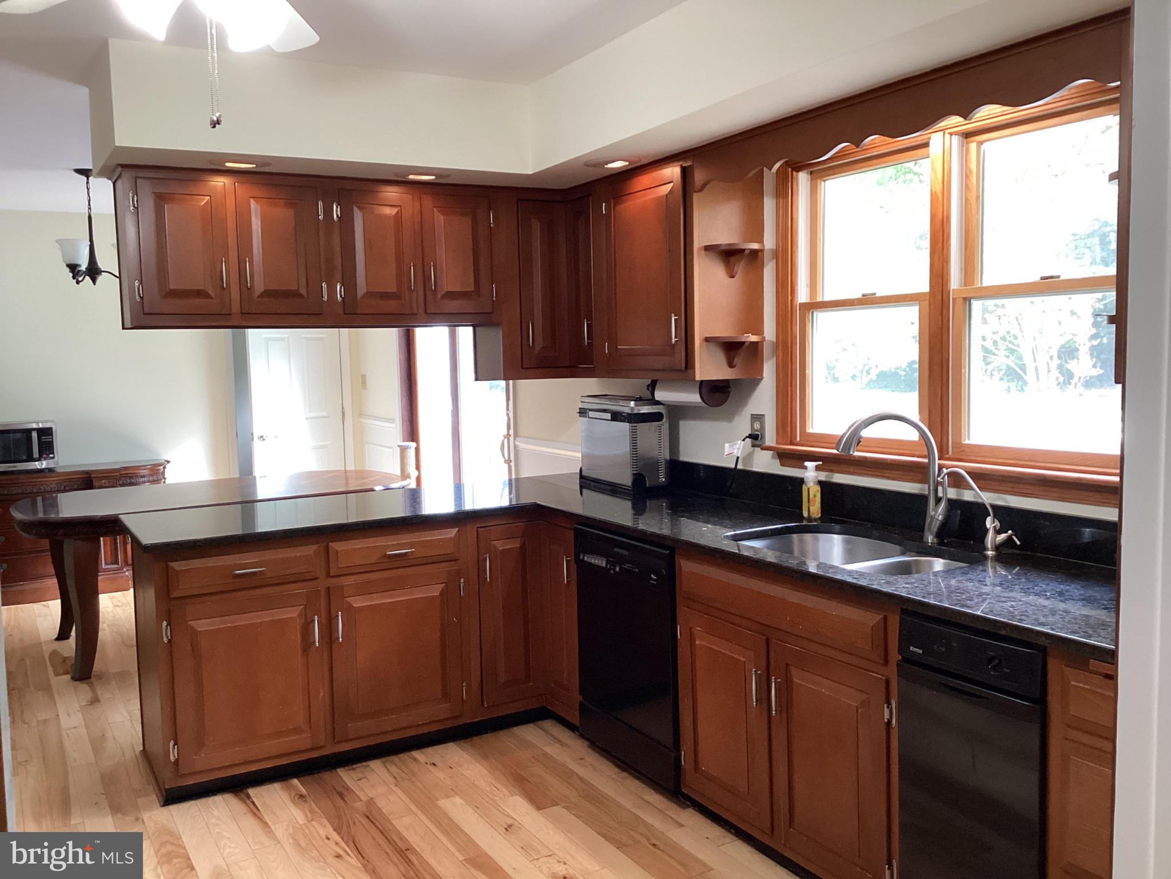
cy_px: 440
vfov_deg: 45.4
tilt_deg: -4.8
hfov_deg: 58.4
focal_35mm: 31
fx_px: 1049
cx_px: 586
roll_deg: +1.4
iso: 160
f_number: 2.4
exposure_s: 1/60
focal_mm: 3.3
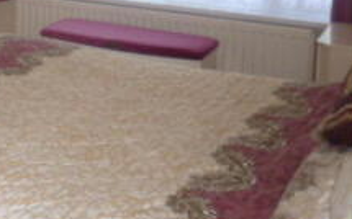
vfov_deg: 17.4
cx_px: -66
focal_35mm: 72
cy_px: -27
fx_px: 690
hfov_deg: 25.7
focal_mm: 4.1
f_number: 3.3
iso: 200
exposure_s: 1/30
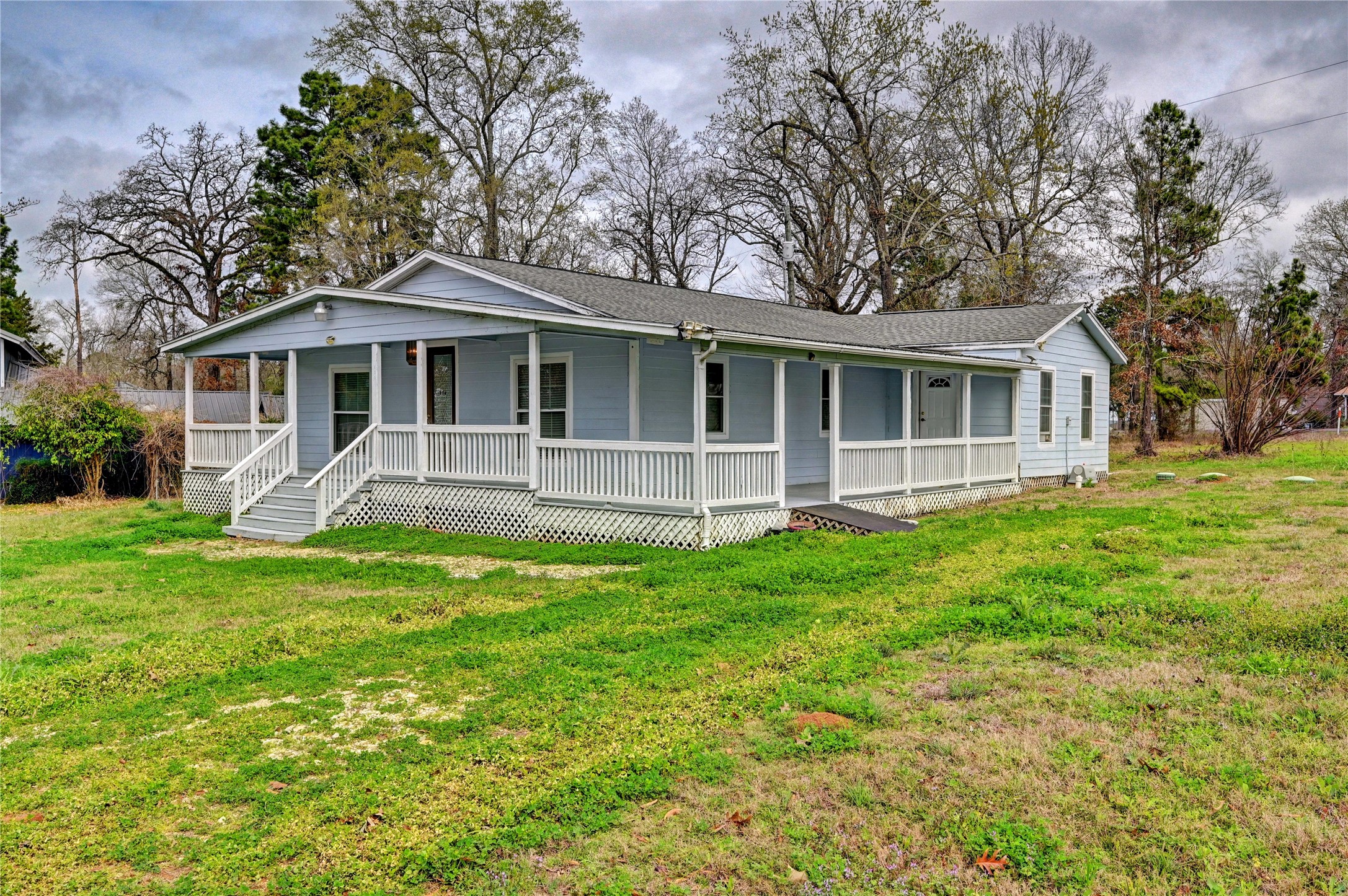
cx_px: 674
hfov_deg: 62.0
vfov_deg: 43.5
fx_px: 1122
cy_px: 448
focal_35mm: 30
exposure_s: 1/400
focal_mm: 30
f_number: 8
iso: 400
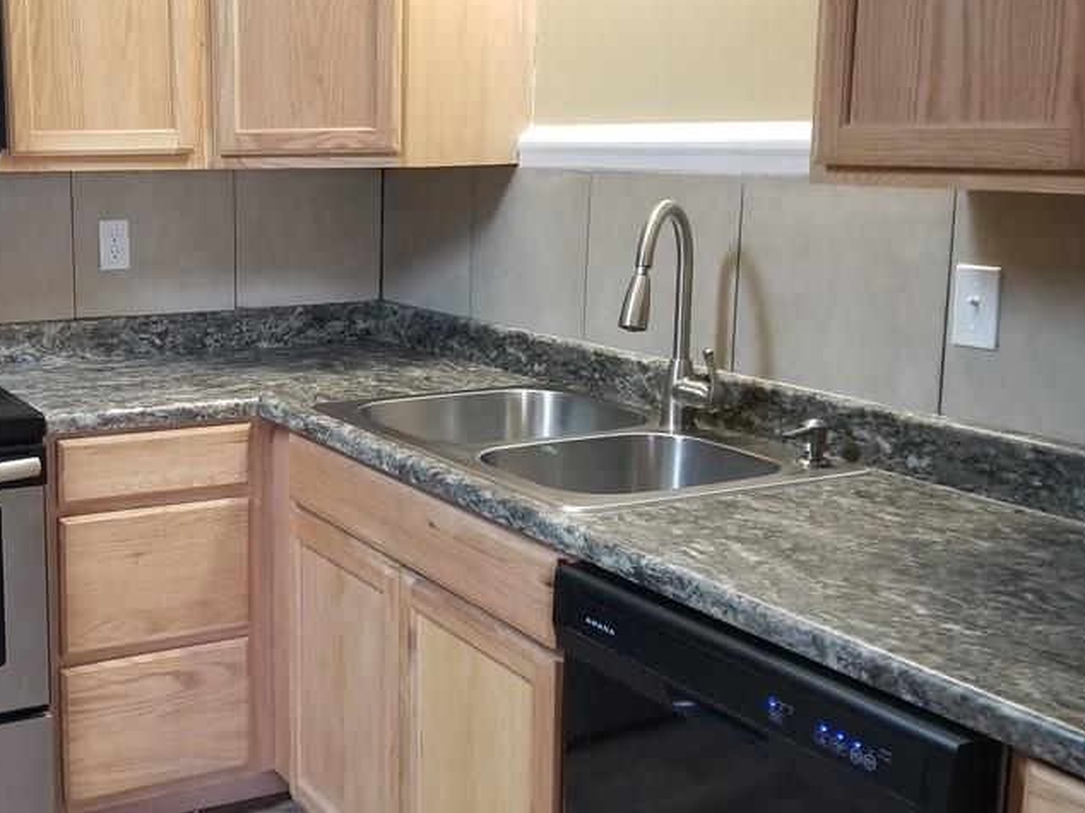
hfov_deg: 43.0
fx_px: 1316
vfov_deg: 34.3
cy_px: 347
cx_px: 234
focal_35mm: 42
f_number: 1.7
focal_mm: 4.3
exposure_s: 1/30
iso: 200
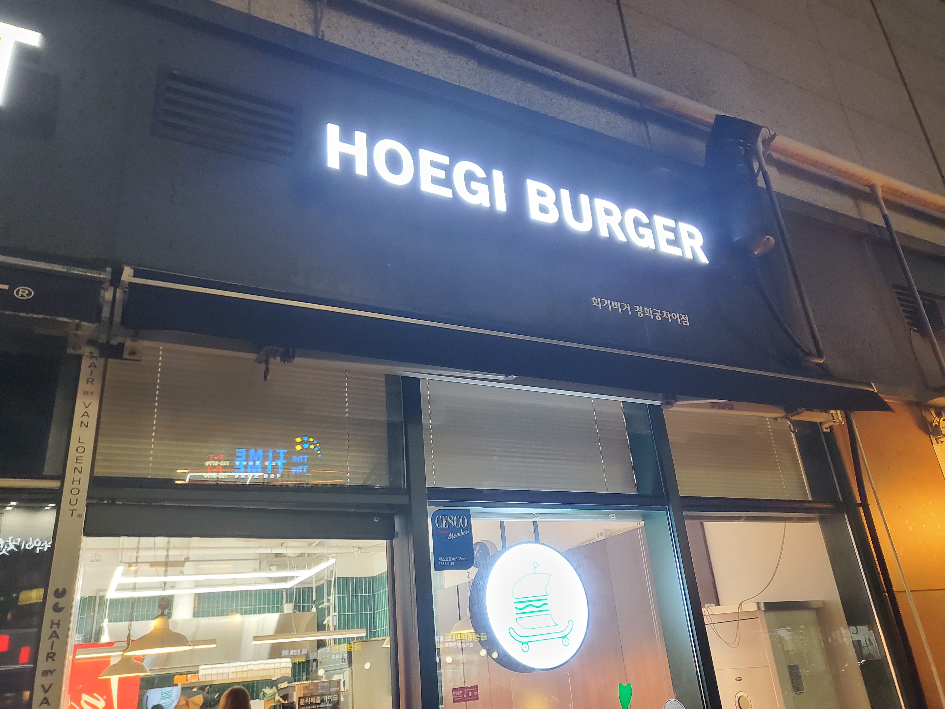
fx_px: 710
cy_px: 354
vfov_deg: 53.1
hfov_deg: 67.3
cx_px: 472
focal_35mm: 26
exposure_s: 1/40
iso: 400
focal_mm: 4.25
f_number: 1.8
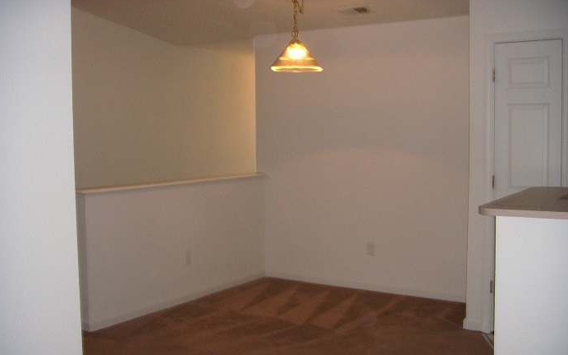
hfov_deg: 48.2
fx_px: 634
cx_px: 285
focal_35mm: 41
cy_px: 178
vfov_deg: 31.2
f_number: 3.5
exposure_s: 1/60.2
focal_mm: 6.4
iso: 64
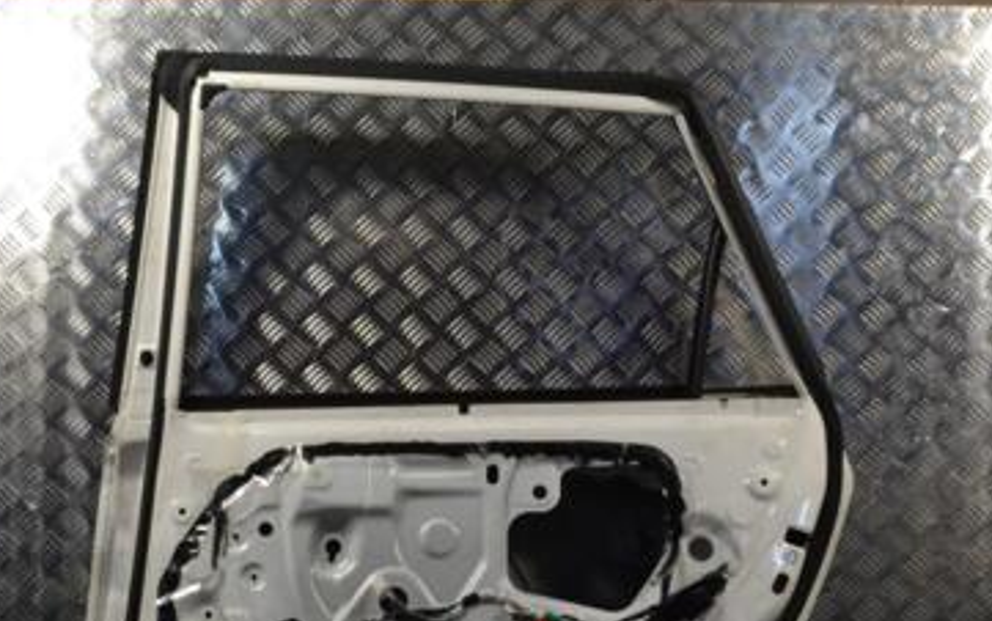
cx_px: 343
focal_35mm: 66
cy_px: 530
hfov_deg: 30.9
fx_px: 1785
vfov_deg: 19.5
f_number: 11
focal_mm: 26
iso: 3200
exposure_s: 1/500
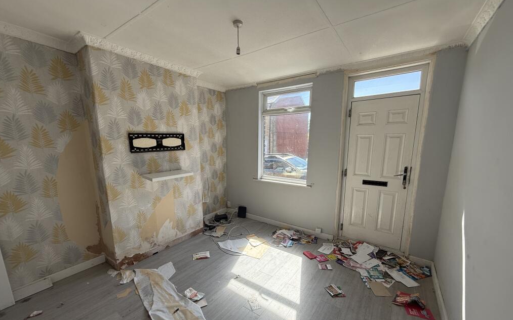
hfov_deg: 101.5
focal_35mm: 15
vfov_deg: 74.4
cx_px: 255
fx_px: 210
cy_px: 180
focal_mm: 2.22
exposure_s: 1/306
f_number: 2.2
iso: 50
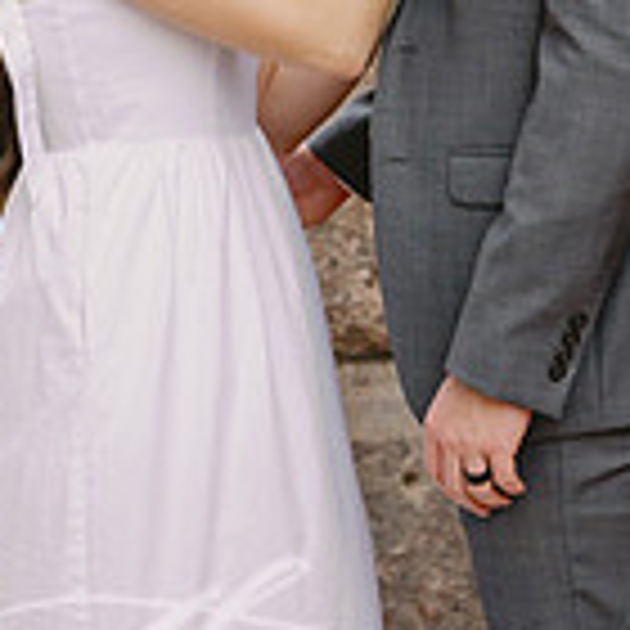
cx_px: 176
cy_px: -140
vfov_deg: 9.0
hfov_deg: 9.1
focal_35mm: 191
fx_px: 3933
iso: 1000
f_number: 3.2
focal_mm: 70
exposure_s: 1/1600
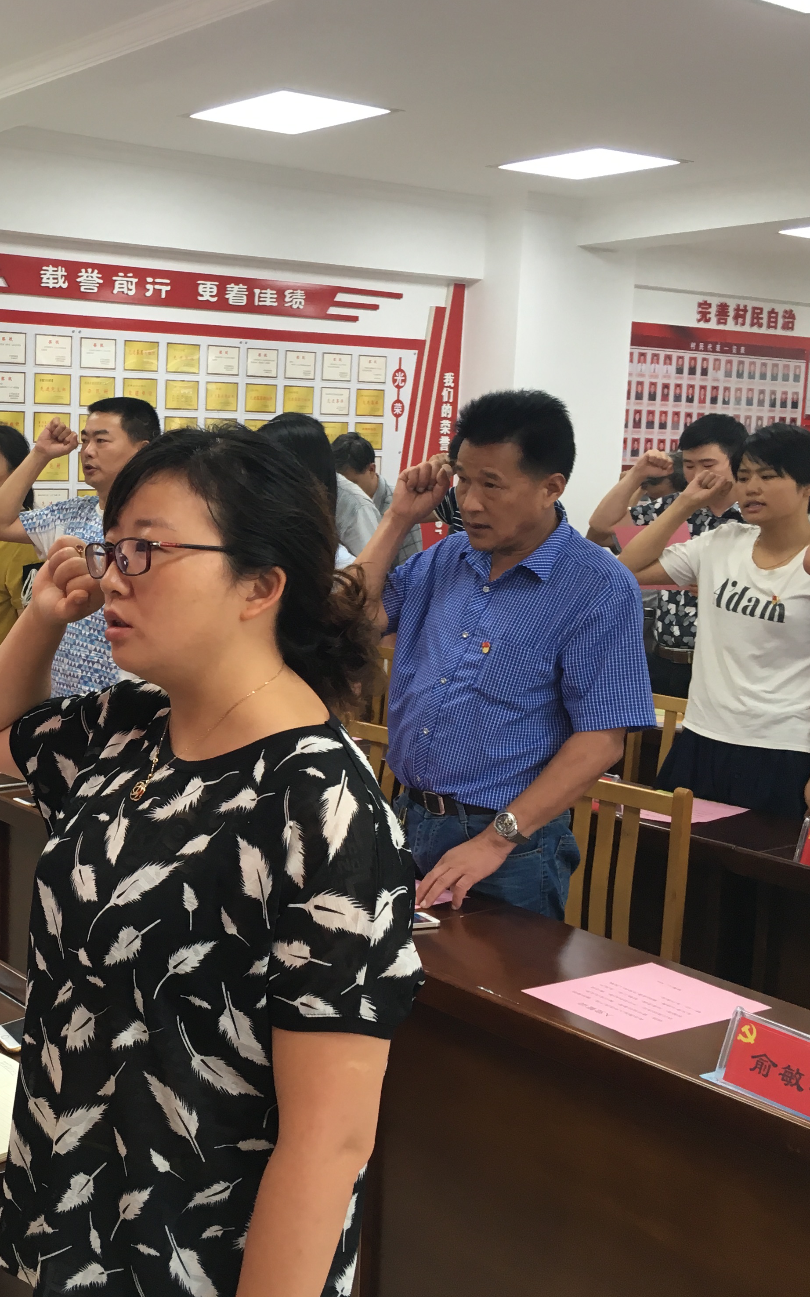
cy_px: 634
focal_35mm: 42
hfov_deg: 28.7
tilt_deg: -7.1
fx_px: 1484
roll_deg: -1.9
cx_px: 7
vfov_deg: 47.2
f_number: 2.2
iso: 25
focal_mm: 4.15
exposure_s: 1/33
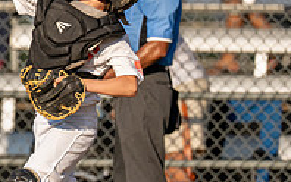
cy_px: 123
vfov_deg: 1.6
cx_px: 25
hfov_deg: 2.5
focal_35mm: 830
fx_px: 6586
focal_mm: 200
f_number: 2.8
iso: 400
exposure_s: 1/5000
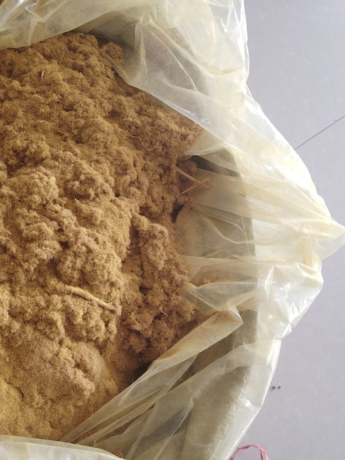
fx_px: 638
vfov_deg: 39.7
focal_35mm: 48
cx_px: 171
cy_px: 229
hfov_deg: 30.2
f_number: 1.75
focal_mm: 5.25
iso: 422
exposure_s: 1/100
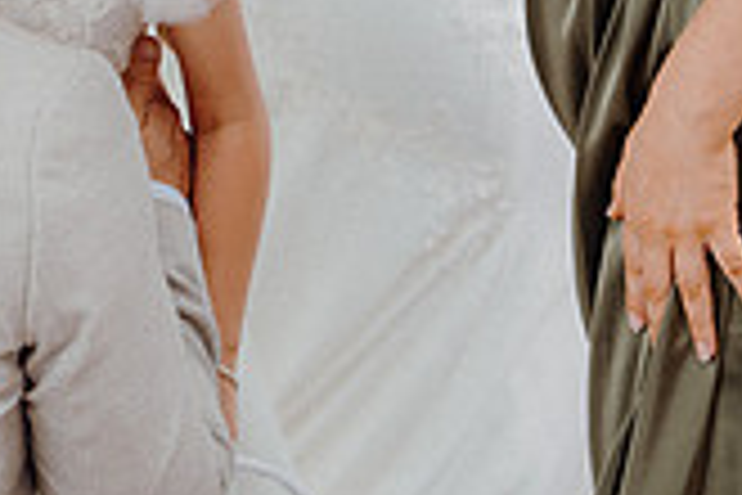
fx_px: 3833
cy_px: -191
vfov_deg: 7.3
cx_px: -27
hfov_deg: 10.9
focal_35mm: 186
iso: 125
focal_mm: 53
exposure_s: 1/200
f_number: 3.5
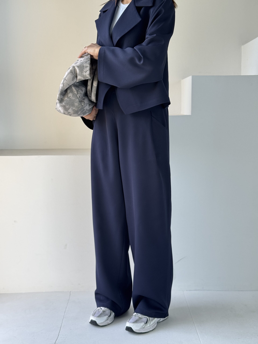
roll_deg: +0.6
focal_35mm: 48
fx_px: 477
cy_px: 172
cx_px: 129
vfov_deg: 39.7
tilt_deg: -6.0
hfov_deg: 30.3
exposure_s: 1/121
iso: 50
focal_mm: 6.76
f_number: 1.78
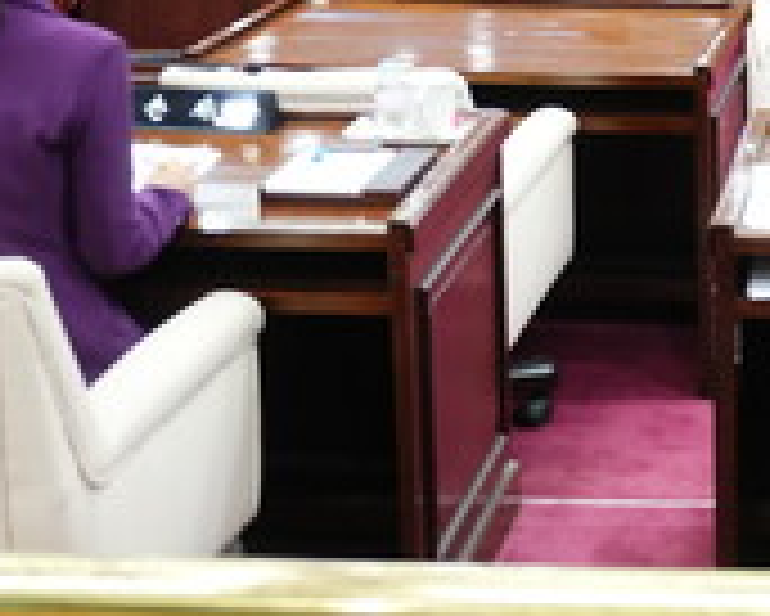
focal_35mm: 102
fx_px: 2326
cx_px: 865
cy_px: -274
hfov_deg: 18.1
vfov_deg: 14.2
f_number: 3.2
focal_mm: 31
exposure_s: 1/125
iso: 1600
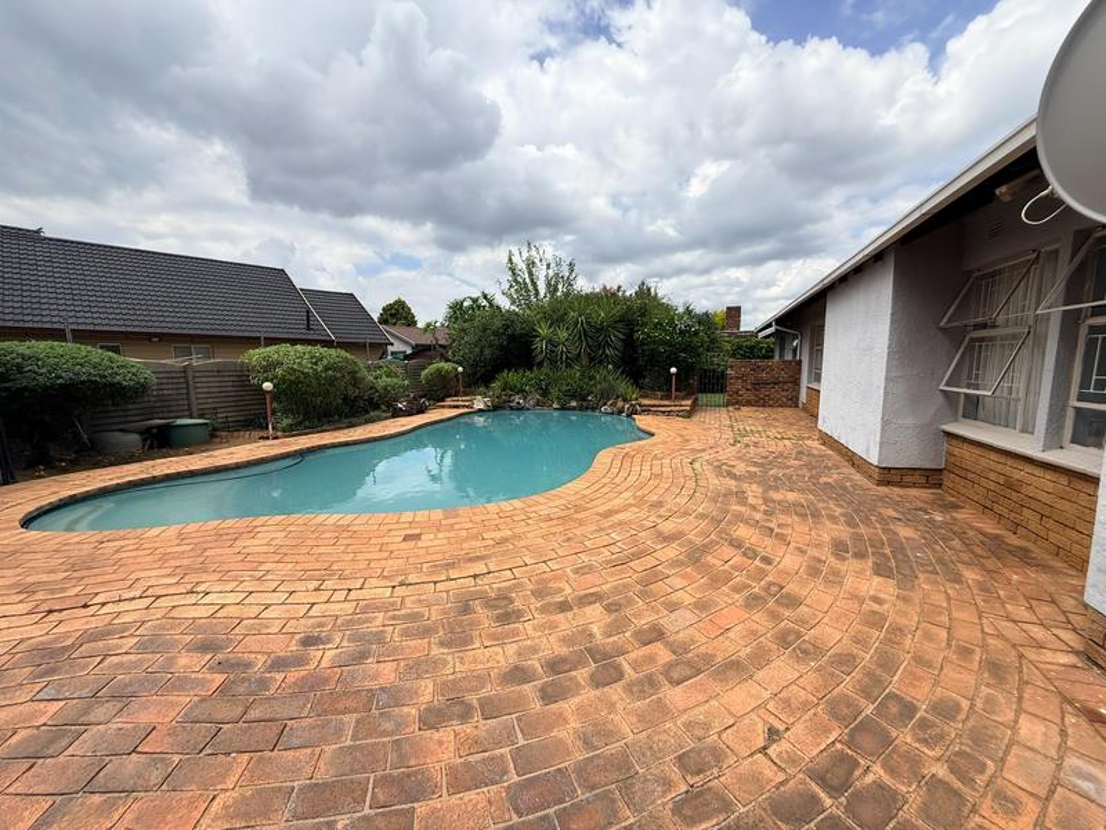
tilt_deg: -6.5
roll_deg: -0.2
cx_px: 553
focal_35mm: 14
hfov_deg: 102.1
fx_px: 447
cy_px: 415
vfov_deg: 85.7
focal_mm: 2.22
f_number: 2.2
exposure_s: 1/2165
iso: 50
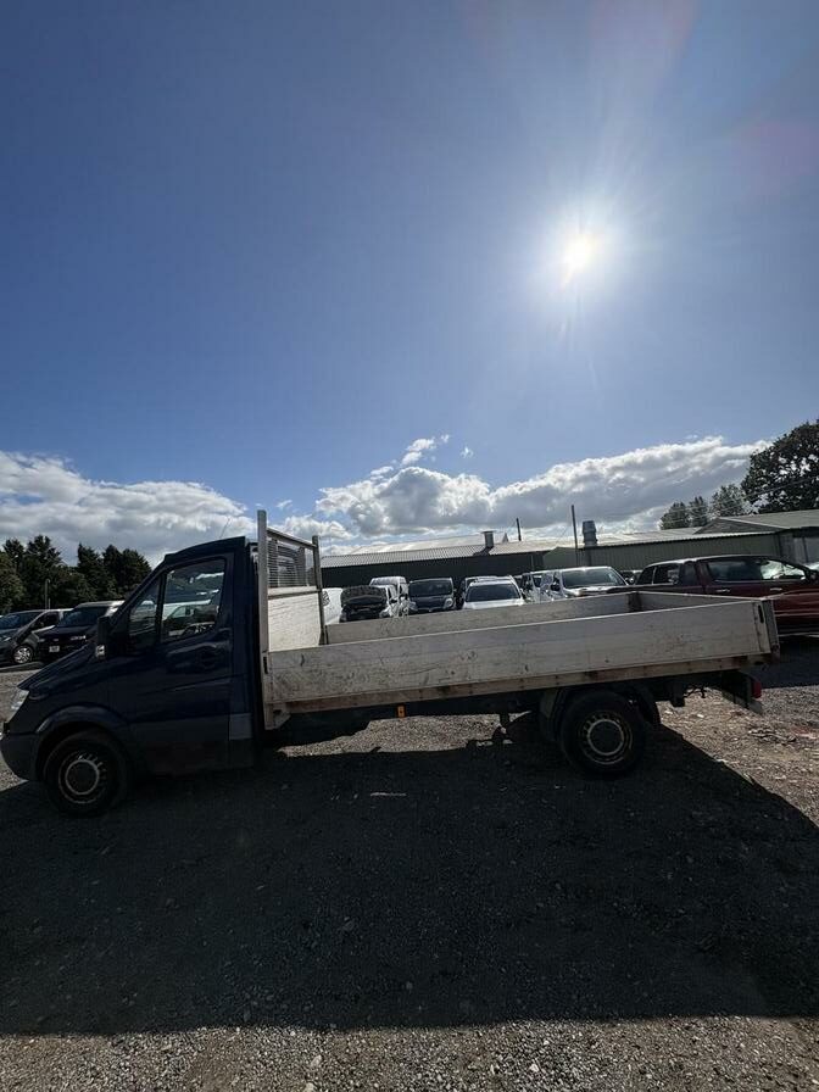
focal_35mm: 14
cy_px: 546
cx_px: 410
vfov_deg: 102.1
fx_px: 442
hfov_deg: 85.7
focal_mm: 2.22
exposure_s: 1/4630
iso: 50
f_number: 2.2
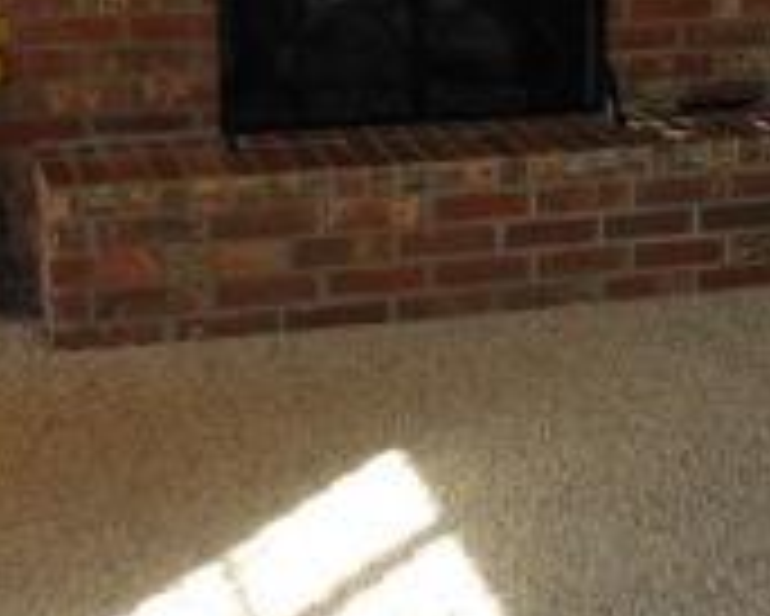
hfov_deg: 22.4
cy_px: 27
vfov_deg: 18.1
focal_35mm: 83
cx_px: 716
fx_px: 1893
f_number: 3.4
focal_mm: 4.5
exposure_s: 1/30
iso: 280
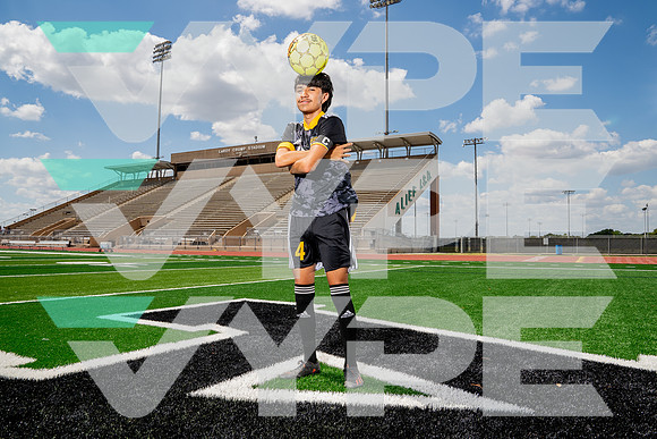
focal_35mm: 26
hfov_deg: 69.2
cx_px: 329
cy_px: 220
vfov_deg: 49.4
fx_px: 476
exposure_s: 1/250
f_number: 10
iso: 160
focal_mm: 24
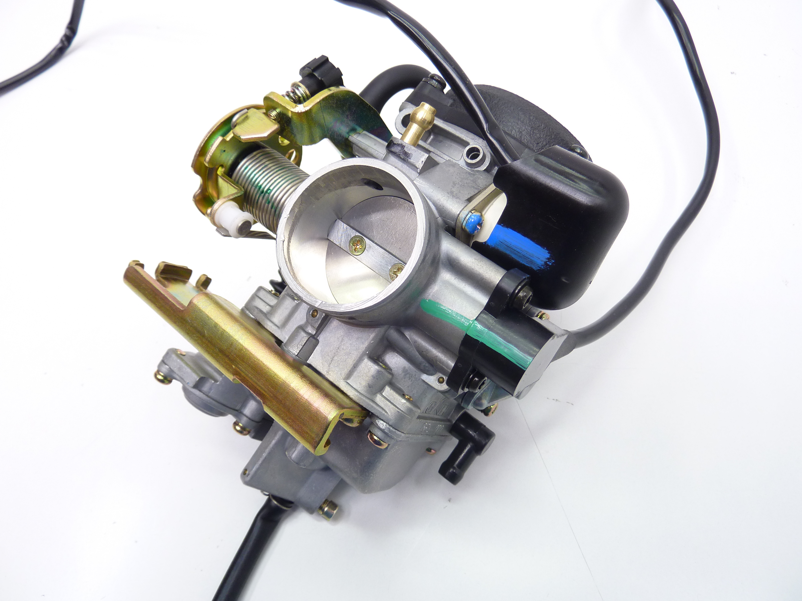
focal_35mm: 25
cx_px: 401
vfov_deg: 54.9
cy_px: 300
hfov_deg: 69.4
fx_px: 579
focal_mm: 4.1
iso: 100
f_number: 3.3
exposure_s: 1/30
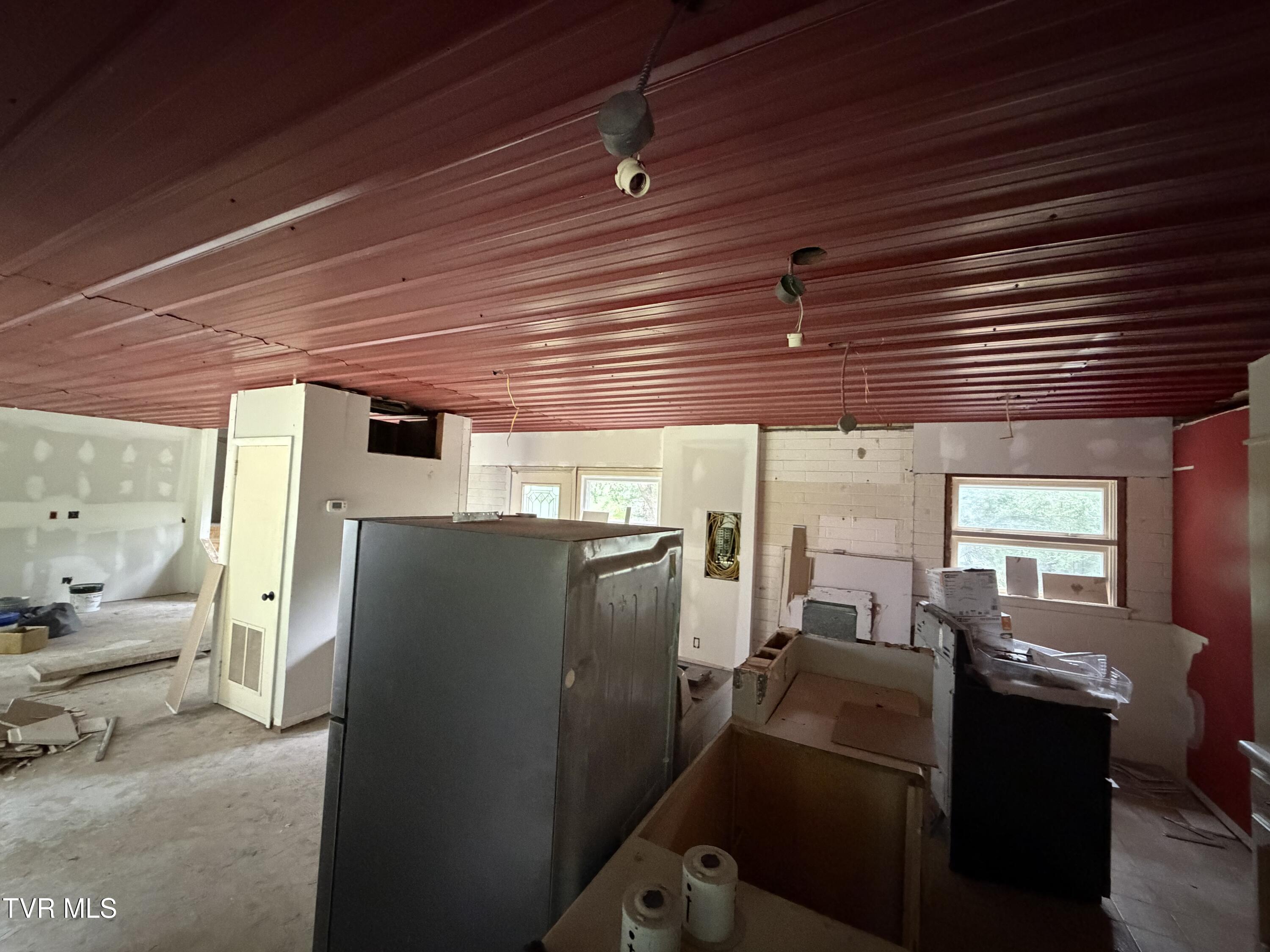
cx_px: 635
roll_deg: -1.9
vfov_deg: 85.7
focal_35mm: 14
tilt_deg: +1.7
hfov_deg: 102.1
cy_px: 476
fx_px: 514
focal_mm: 2.22
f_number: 2.2
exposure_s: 1/45
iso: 1250
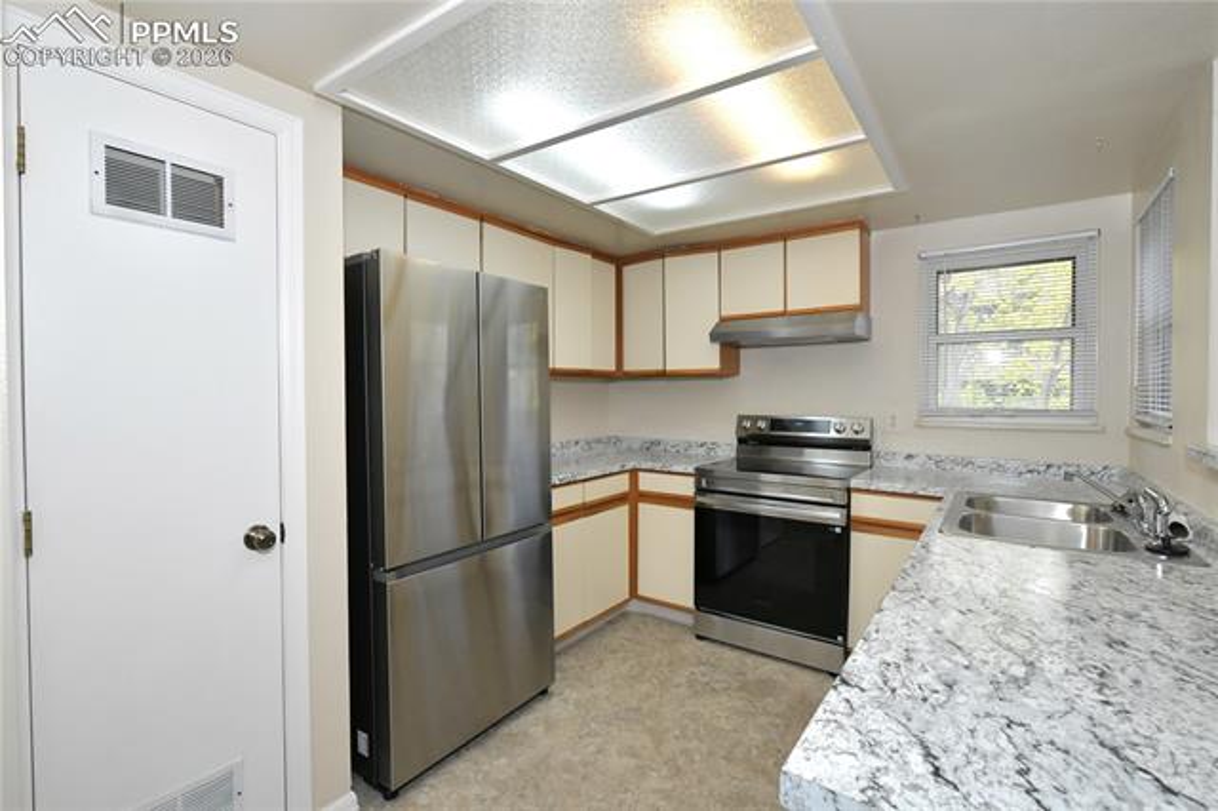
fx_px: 541
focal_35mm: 16
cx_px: 609
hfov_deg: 96.8
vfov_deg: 73.7
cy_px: 406
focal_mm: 16
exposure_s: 1/160
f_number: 10
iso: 1600
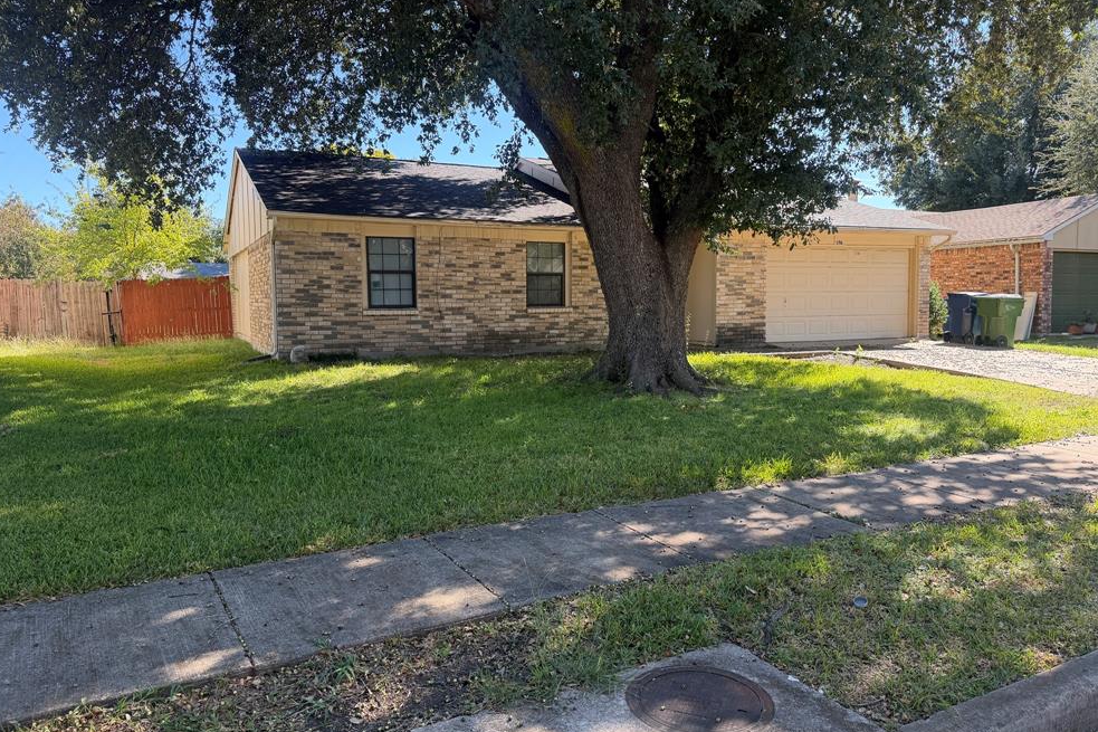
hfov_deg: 69.4
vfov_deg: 49.5
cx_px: 545
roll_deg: +0.2
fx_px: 793
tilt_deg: -2.0
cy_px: 352
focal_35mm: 26
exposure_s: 1/757
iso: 100
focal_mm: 6.76
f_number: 1.78
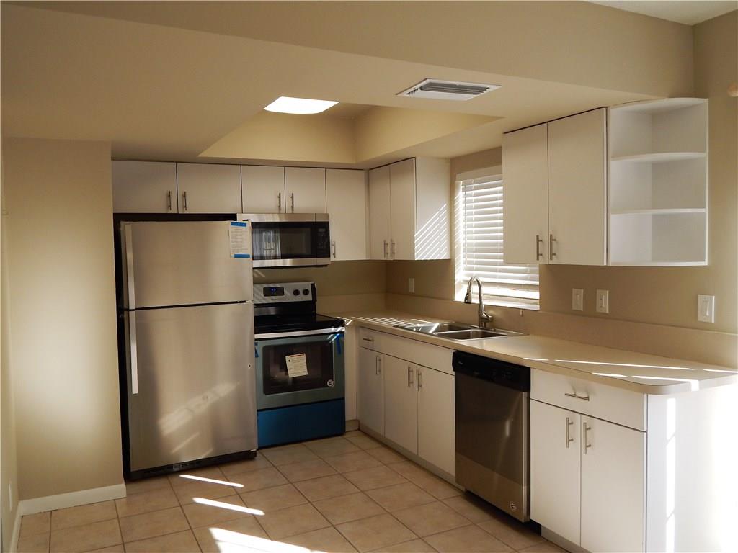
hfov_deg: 63.4
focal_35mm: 28
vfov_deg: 49.7
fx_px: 597
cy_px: 276
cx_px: 369
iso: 125
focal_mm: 5.1
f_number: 3.2
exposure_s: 1/200
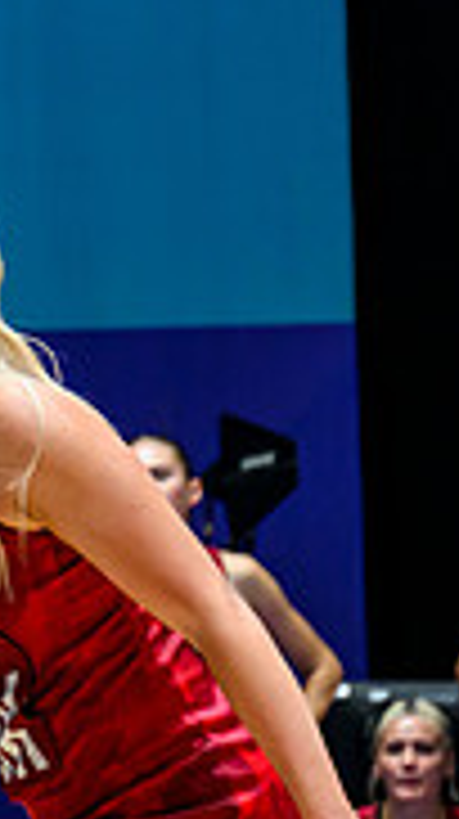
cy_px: -61
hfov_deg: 2.4
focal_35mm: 505
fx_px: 10957
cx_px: -586
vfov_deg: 4.3
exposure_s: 1/1600
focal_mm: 130
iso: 4000
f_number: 4
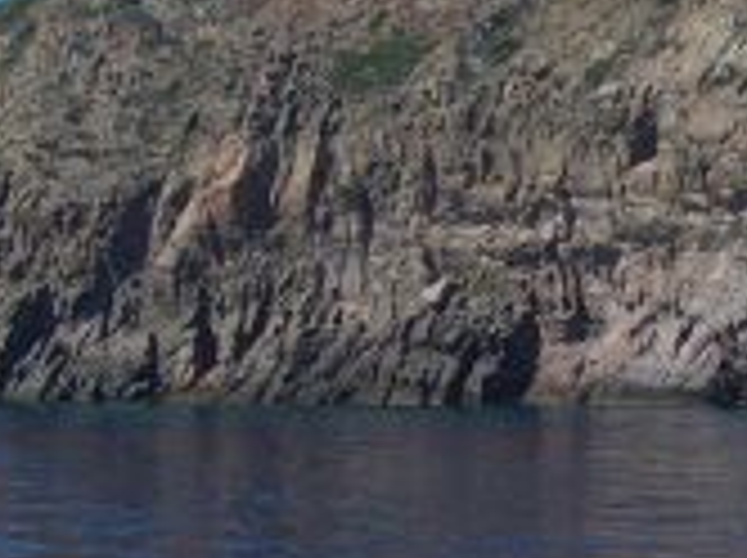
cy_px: 248
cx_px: 801
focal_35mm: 135
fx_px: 2909
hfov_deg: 14.3
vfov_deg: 11.0
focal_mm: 5.8
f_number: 5.6
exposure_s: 1/640
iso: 100
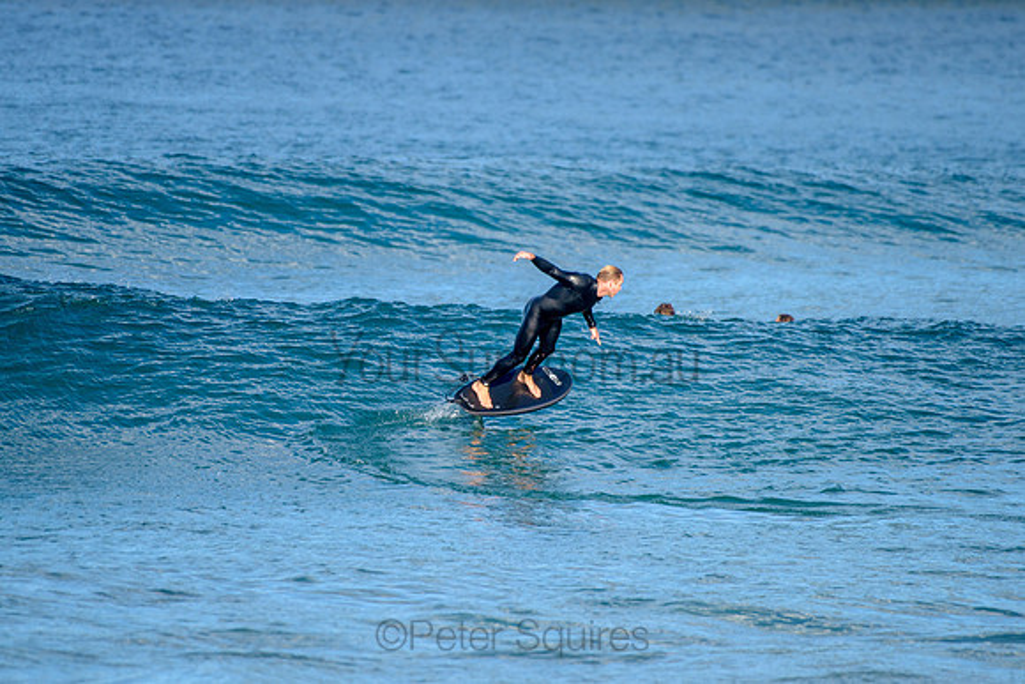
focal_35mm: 613
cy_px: 333
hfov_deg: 3.4
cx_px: 526
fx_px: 17465
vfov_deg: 2.2
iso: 320
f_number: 5.6
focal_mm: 500
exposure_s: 1/2000
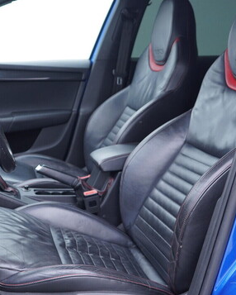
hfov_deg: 28.8
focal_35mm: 52
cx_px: 67
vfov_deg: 36.0
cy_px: 145
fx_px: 454
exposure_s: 1/40
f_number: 2.8
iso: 250
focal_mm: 24
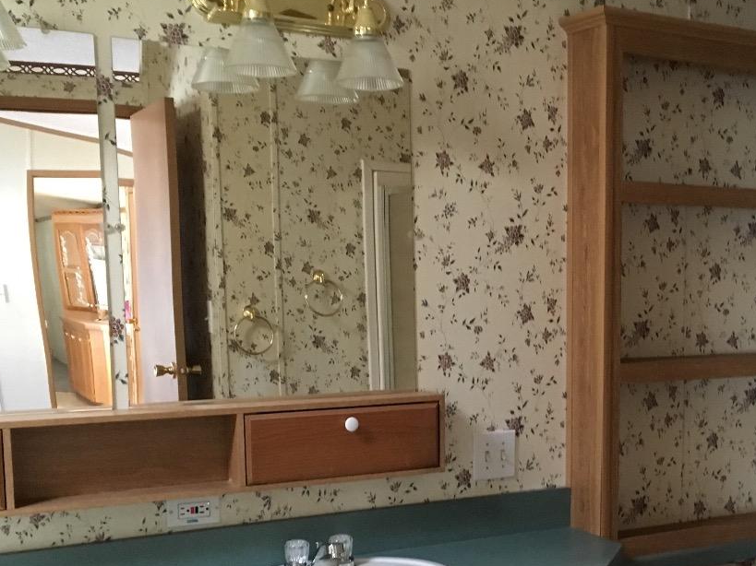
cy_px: 410
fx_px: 1114
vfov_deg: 28.2
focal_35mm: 51
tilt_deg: -4.5
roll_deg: -1.3
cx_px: 561
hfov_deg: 36.7
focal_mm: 4.15
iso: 200
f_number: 2.2
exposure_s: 1/15
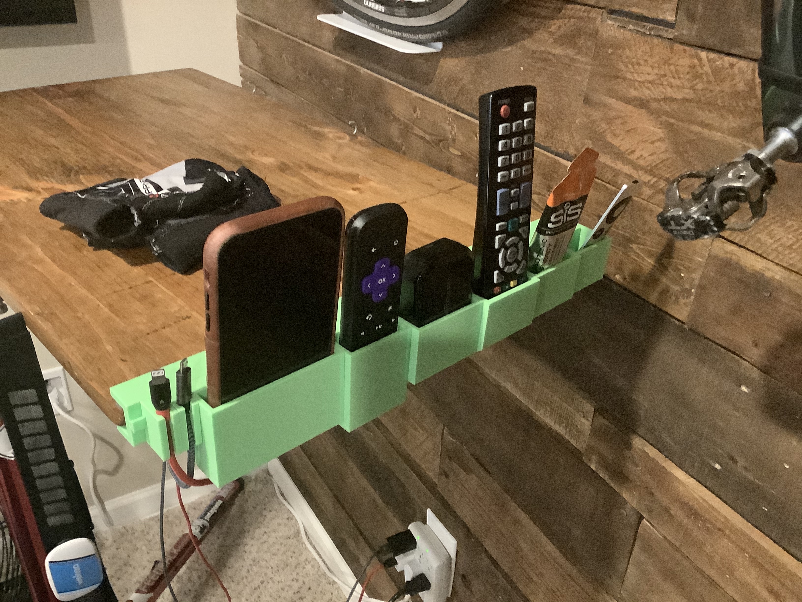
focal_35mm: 31
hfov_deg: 58.4
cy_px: 301
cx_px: 401
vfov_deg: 45.4
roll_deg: -1.5
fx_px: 718
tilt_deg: -30.4
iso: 800
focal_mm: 3.3
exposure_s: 1/15
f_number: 2.4
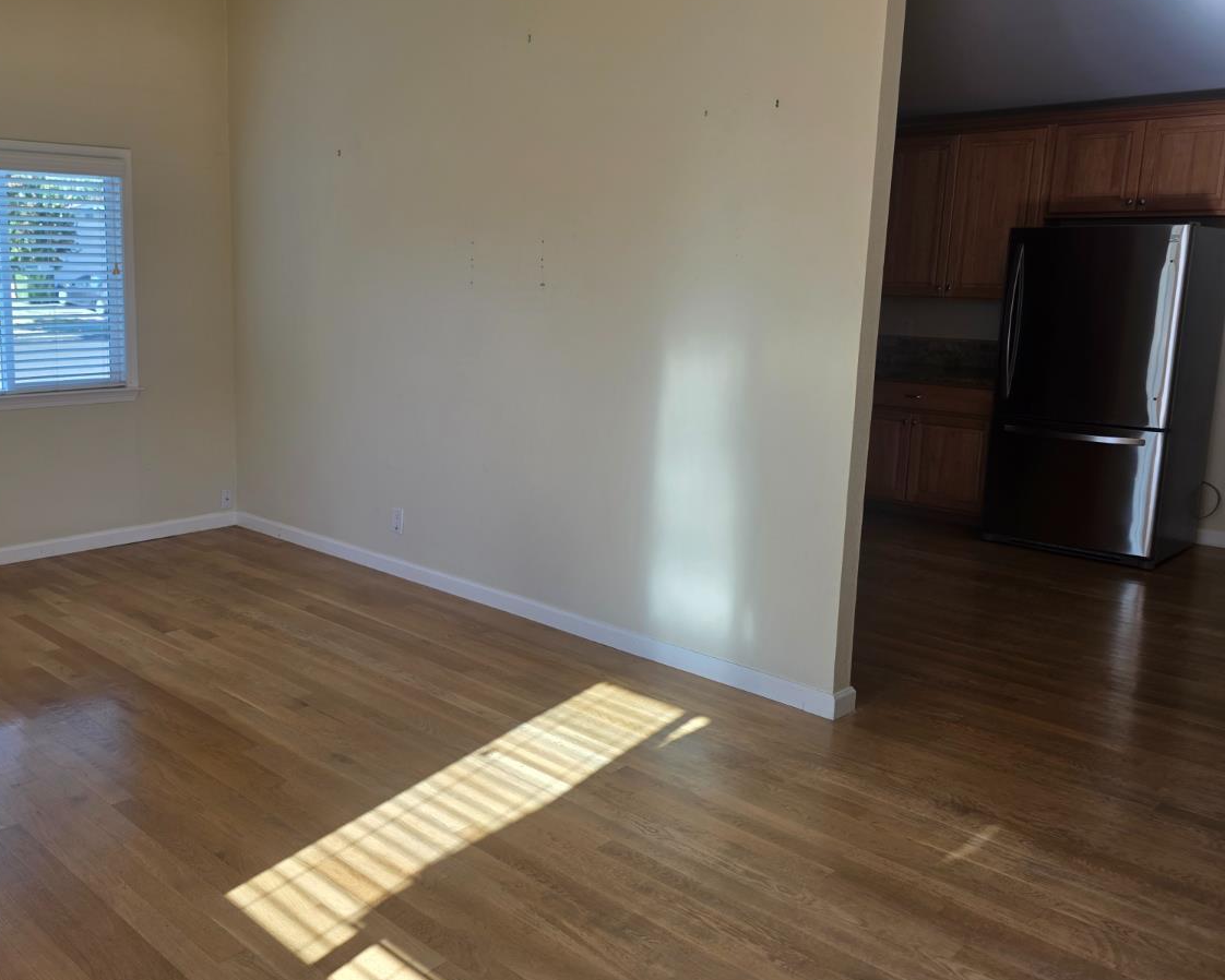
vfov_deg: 48.4
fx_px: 1088
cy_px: 440
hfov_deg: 57.6
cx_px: 419
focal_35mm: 30
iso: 40
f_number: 1.7
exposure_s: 1/180
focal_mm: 6.3
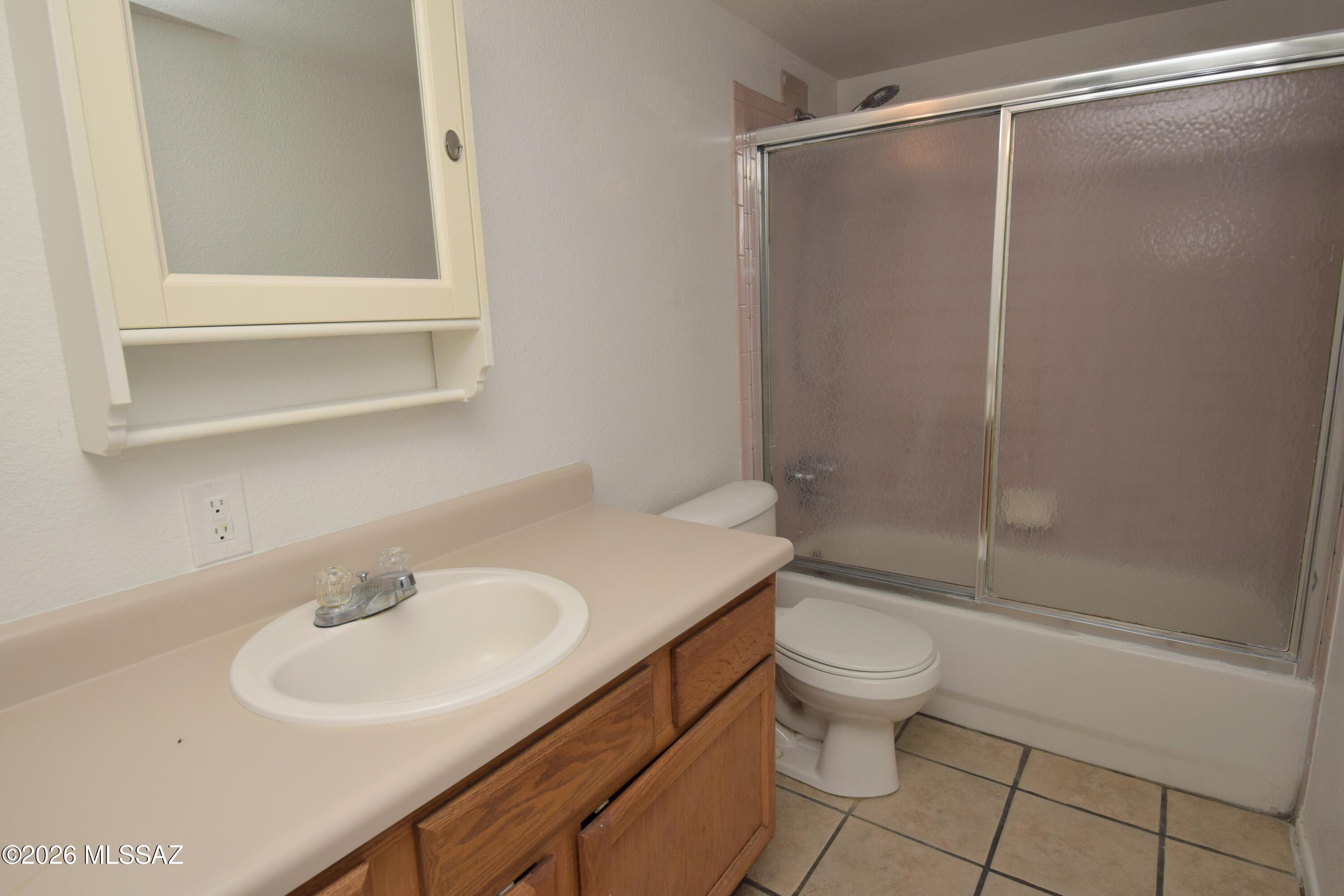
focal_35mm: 18
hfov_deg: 90.0
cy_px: 448
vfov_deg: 67.4
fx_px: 672
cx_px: 672
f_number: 9
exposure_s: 1/200
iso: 400
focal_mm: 12
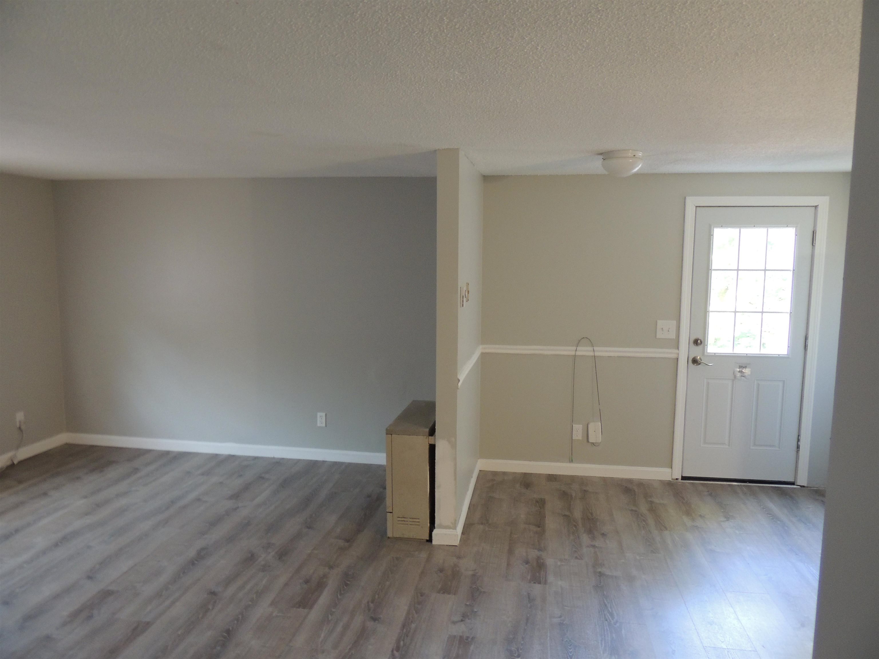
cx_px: 440
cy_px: 330
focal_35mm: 24
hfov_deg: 71.6
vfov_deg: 56.8
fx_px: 609
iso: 400
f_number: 3
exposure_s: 1/10
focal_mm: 4.3
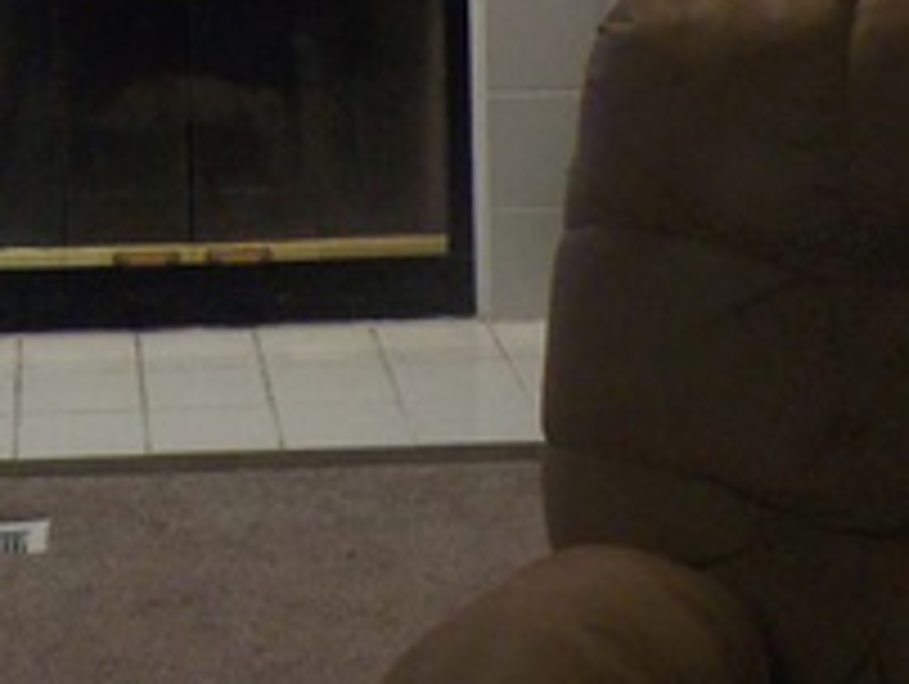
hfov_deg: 20.1
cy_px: -315
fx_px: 2498
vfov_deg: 14.6
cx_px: 58
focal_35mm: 95
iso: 220
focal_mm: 4.1
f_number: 3.3
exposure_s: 1/30
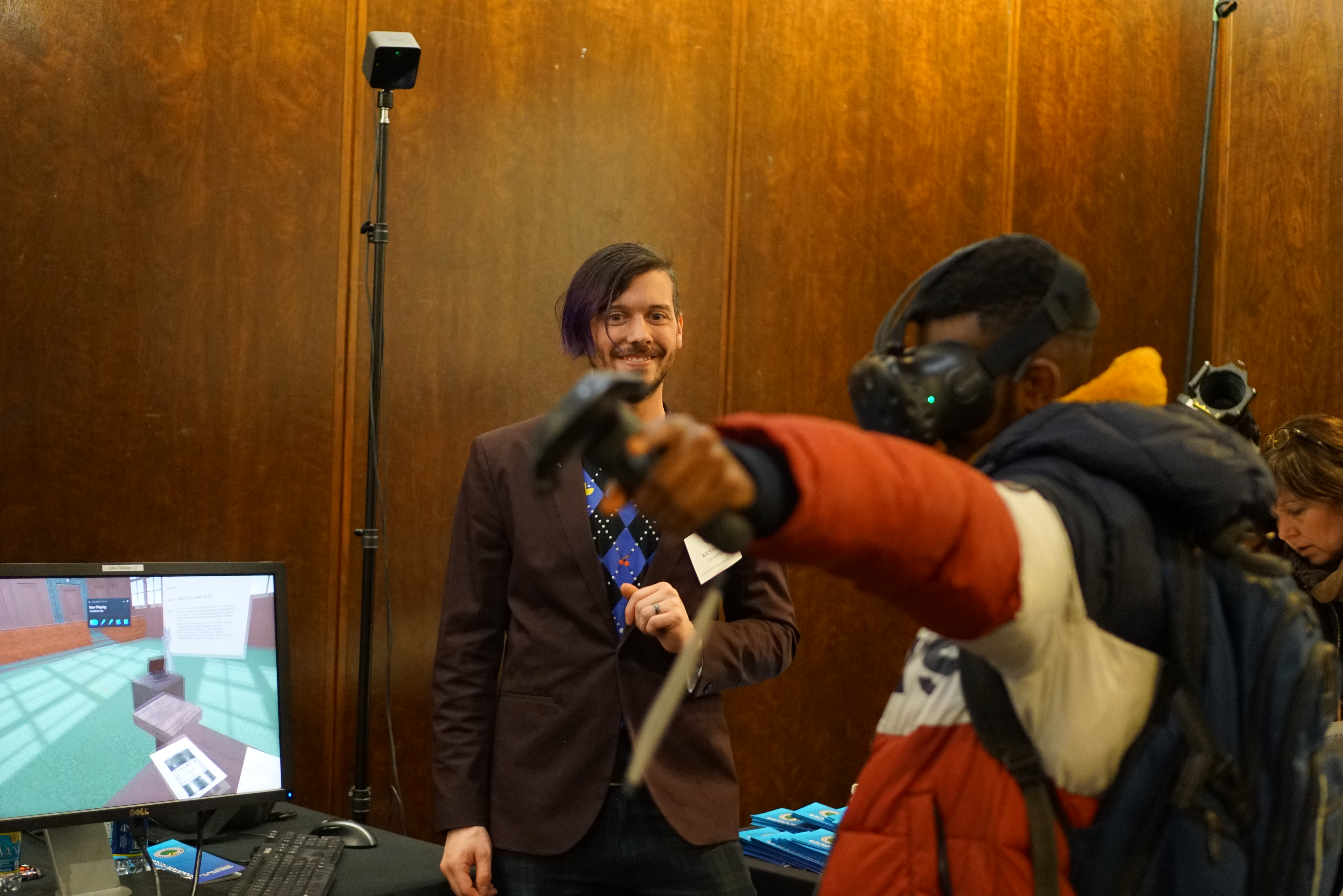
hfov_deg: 38.2
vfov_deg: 26.0
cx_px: 672
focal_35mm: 52
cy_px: 448
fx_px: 1940
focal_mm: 35
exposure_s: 1/160
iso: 4000
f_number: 2
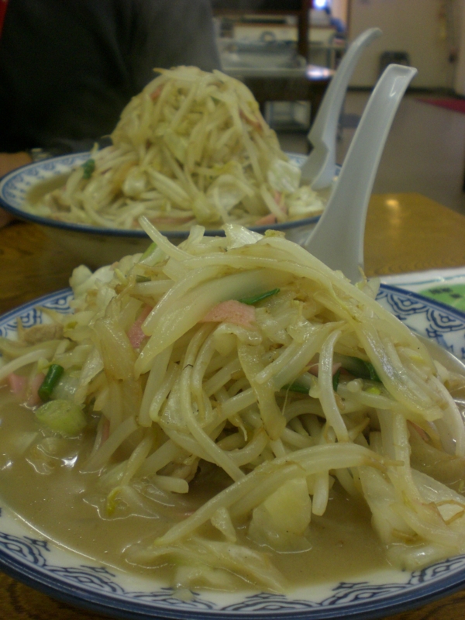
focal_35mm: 38
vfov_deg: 49.0
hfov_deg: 37.7
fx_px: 681
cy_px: 310
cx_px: 232
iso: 200
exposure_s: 1/60
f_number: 3.1
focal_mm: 6.3
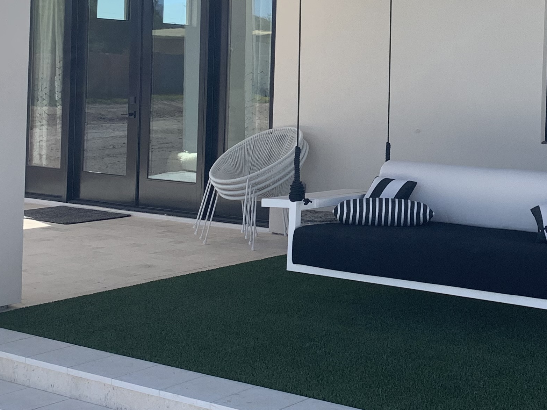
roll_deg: -0.7
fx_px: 1058
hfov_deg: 28.2
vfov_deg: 21.7
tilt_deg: -2.9
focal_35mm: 67
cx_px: 456
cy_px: 89
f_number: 1.8
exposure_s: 1/1661
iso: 25
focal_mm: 4.25
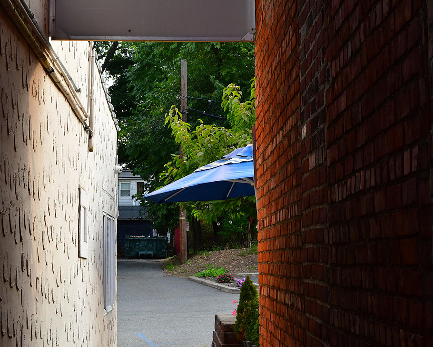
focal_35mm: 93
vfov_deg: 16.5
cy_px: 174
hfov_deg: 20.6
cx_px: 185
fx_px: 1192
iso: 1250
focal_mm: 55
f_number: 16
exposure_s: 1/100
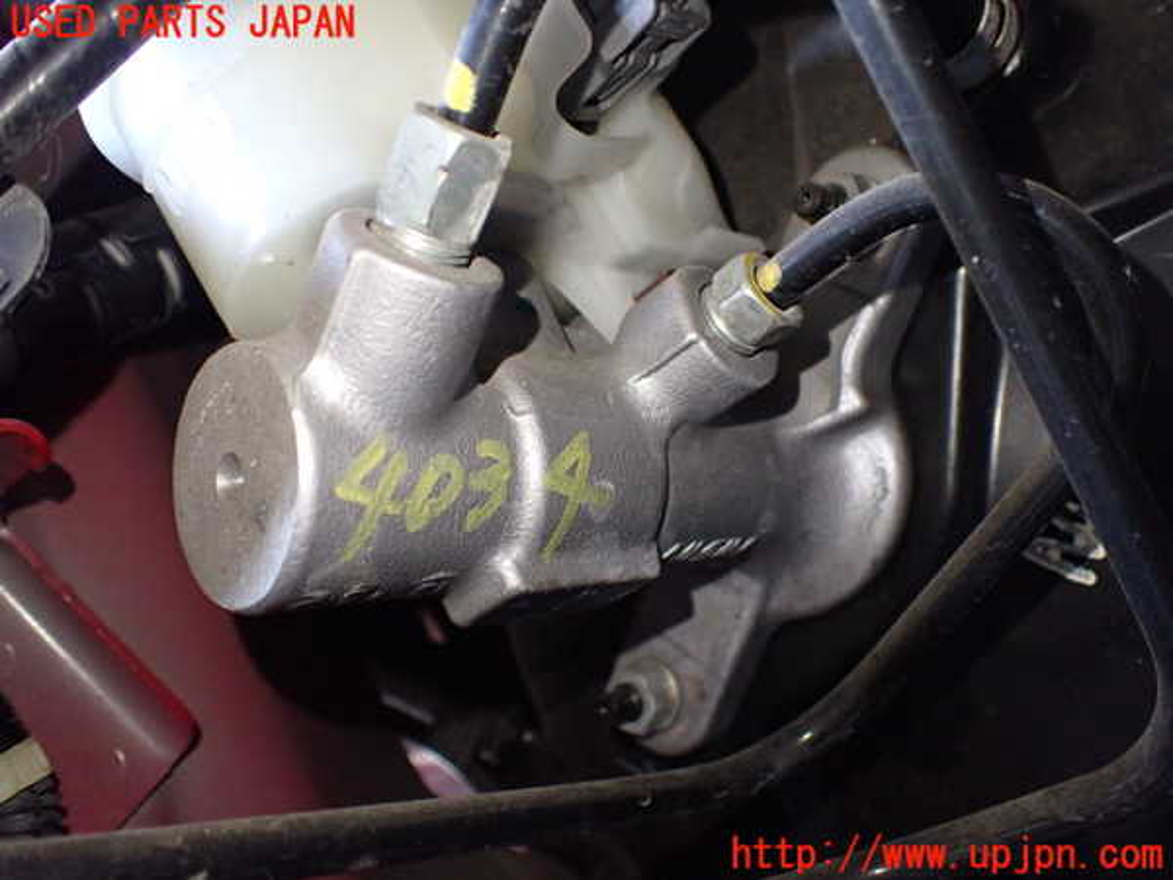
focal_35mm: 30
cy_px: 440
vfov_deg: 46.8
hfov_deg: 60.0
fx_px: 1017
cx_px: 586
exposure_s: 1/125
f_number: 2.3
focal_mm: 5.4
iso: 800
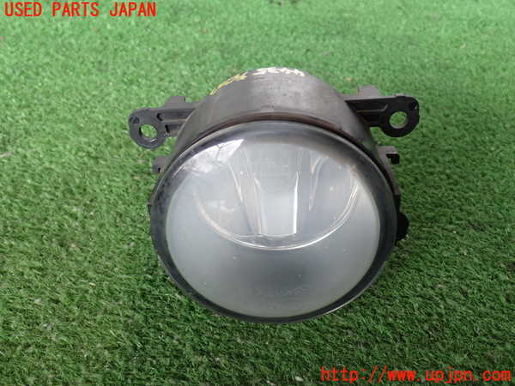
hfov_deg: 51.4
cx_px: 258
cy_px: 193
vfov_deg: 39.7
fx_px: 536
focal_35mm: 36
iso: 200
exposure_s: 1/40
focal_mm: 6.37
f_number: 2.5
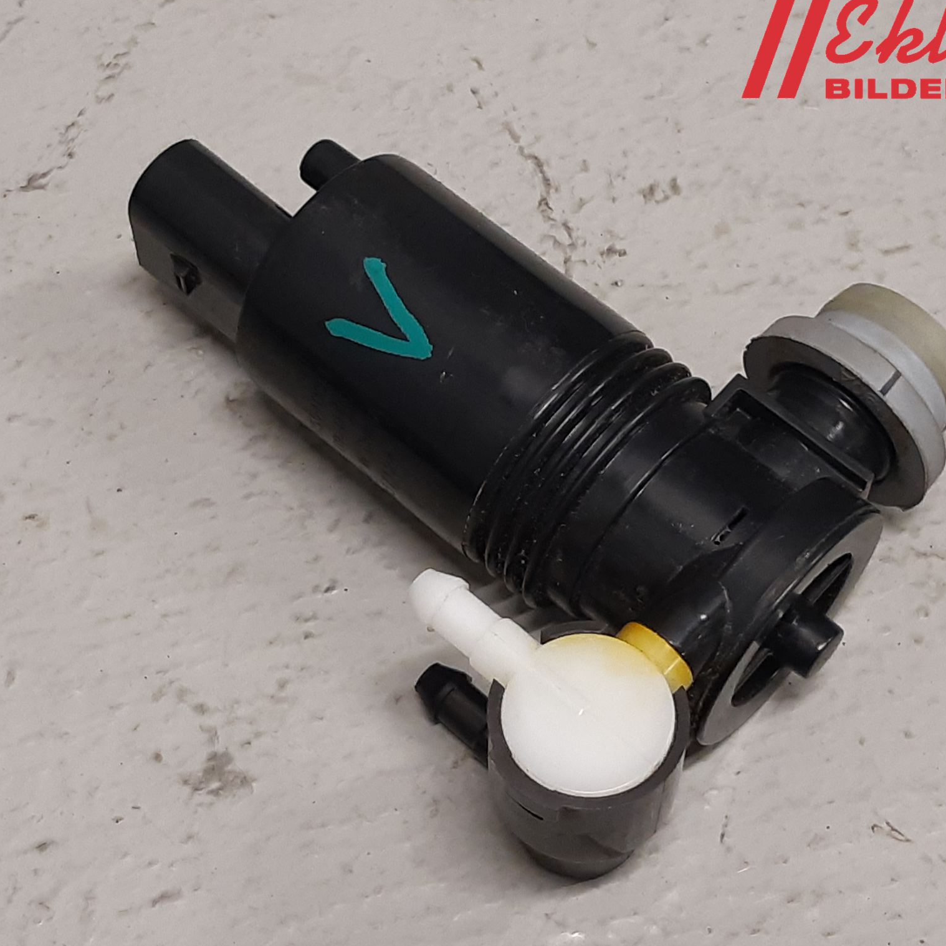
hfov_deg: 52.5
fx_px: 958
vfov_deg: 52.5
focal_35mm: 31
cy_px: 472
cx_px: 486
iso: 125
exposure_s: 1/50
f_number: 1.7
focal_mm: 3.93
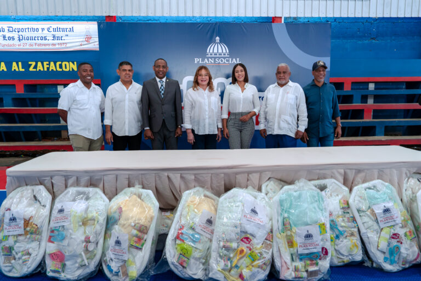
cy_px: 140
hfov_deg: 73.7
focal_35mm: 24
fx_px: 281
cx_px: 210
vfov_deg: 53.1
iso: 800
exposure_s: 1/160
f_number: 4
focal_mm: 24
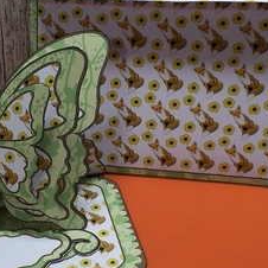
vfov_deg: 33.4
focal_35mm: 51
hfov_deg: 33.0
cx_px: 83
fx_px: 447
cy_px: 136
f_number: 3.3
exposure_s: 1/30
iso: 104
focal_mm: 4.1
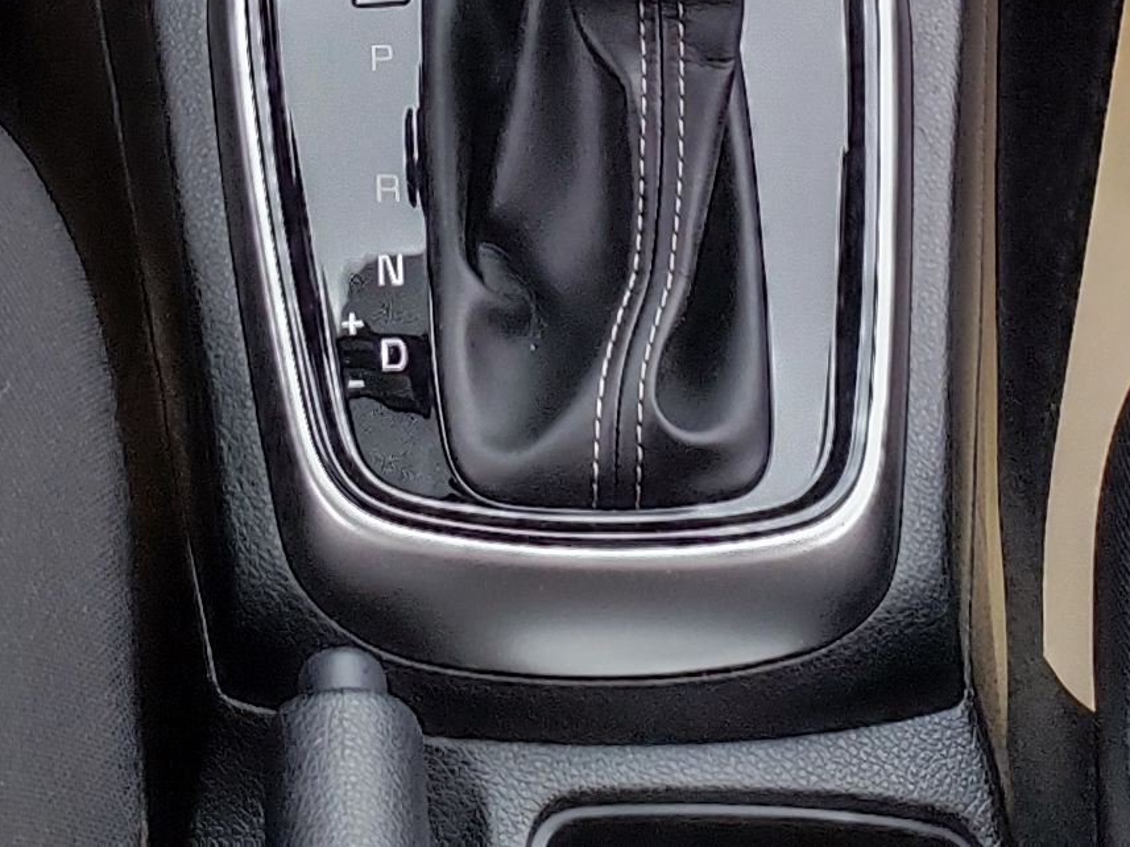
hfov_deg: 20.9
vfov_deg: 11.7
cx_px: 149
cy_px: -1437
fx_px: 3002
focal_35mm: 92
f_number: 1.79
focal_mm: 4.74
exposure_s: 1/50
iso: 354
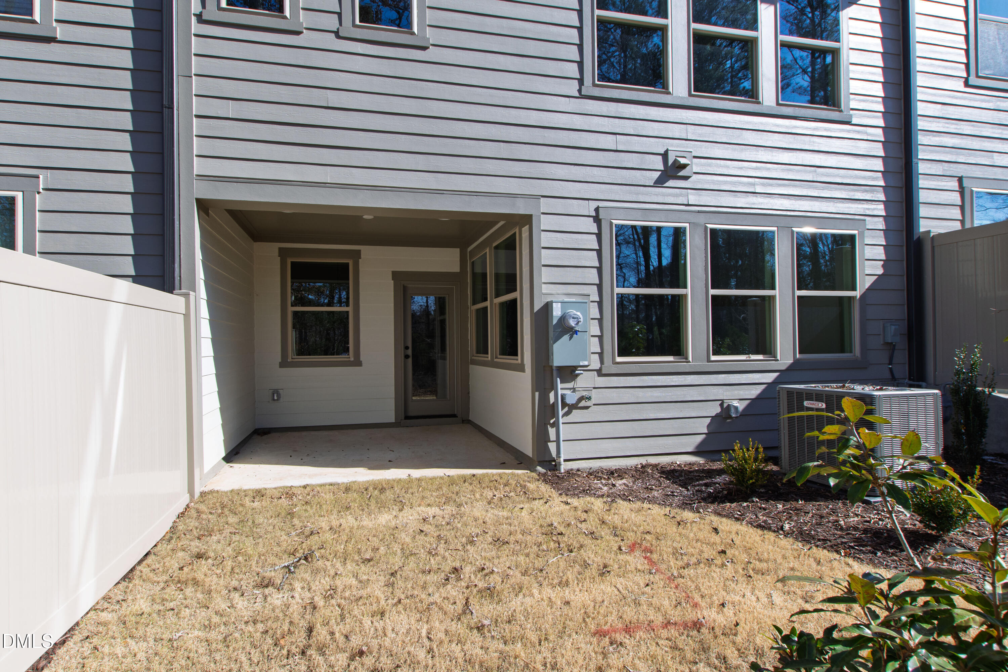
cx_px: 504
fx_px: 420
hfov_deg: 100.4
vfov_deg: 77.3
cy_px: 336
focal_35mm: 15
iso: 100
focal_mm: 10
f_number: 8
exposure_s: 1/160
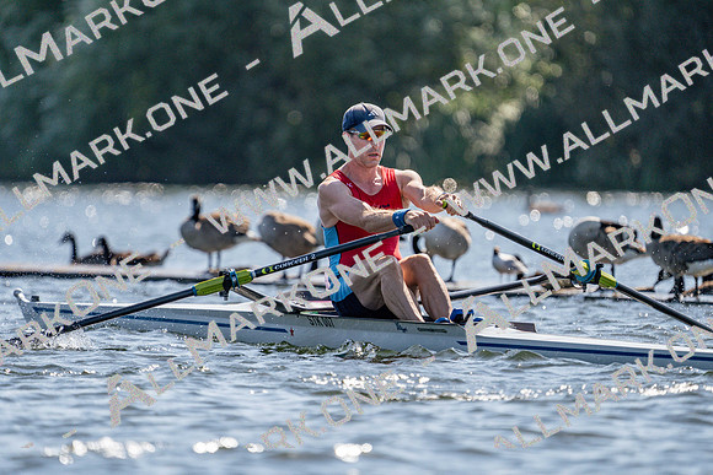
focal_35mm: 541
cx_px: 356
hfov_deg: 3.8
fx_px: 10717
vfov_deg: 2.5
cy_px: 238
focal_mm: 541
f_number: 6.3
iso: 400
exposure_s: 1/2000
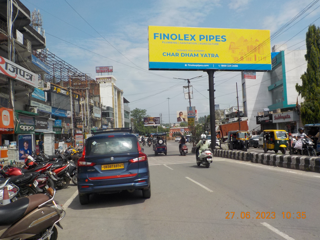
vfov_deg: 46.8
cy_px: 120
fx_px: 277
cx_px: 160
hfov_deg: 60.0
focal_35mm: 30
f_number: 6.6
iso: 125
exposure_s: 1/500
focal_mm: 4.1
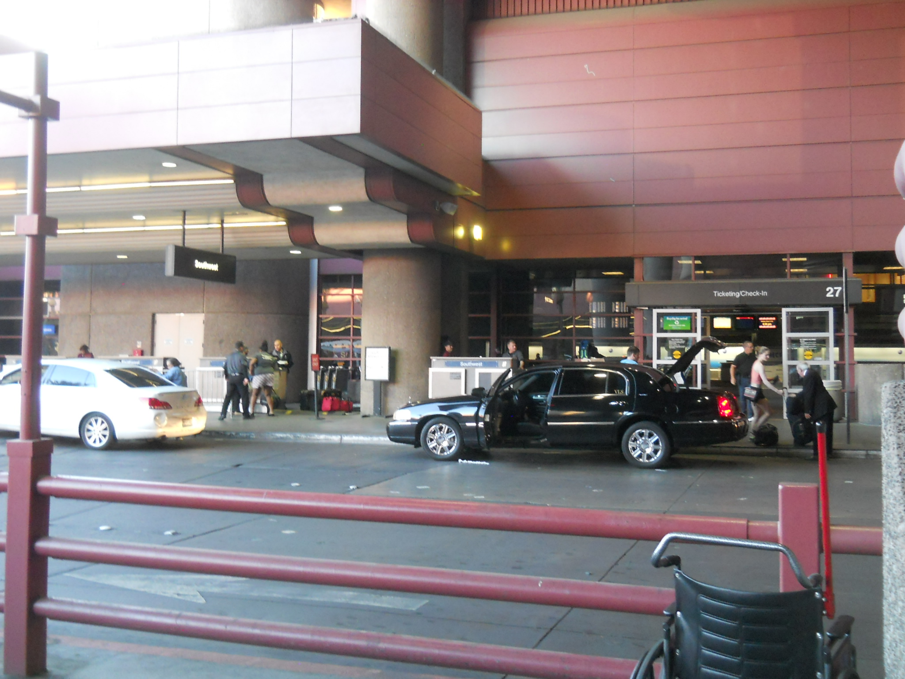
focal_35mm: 41
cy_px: 340
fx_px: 1072
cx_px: 452
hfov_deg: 45.8
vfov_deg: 35.1
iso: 400
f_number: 3.1
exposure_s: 1/30
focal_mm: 6.72
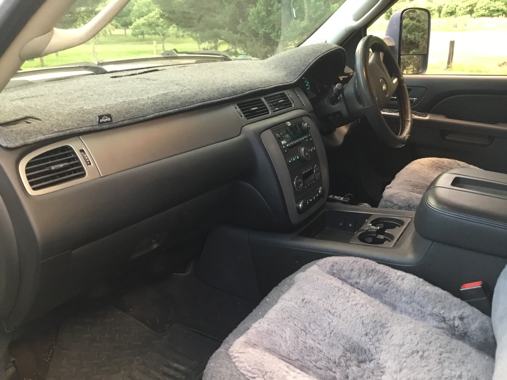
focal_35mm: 31
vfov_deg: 45.4
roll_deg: +2.7
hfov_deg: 58.4
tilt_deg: -20.9
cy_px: 190
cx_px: 254
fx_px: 454
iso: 200
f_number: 2.4
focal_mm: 3.3
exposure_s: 1/33
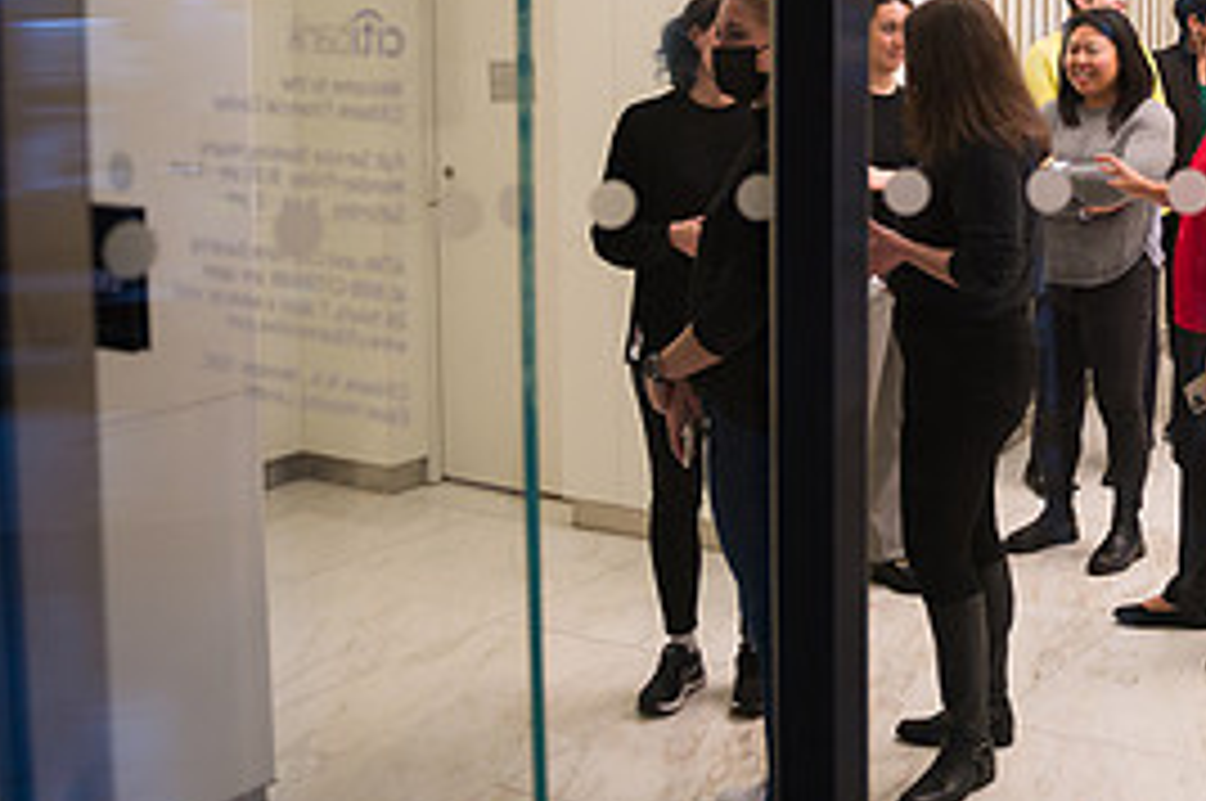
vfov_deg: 25.1
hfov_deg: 34.6
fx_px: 1740
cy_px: 81
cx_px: 1220
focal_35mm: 52
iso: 400
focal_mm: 24
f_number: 3.2
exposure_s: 1/200
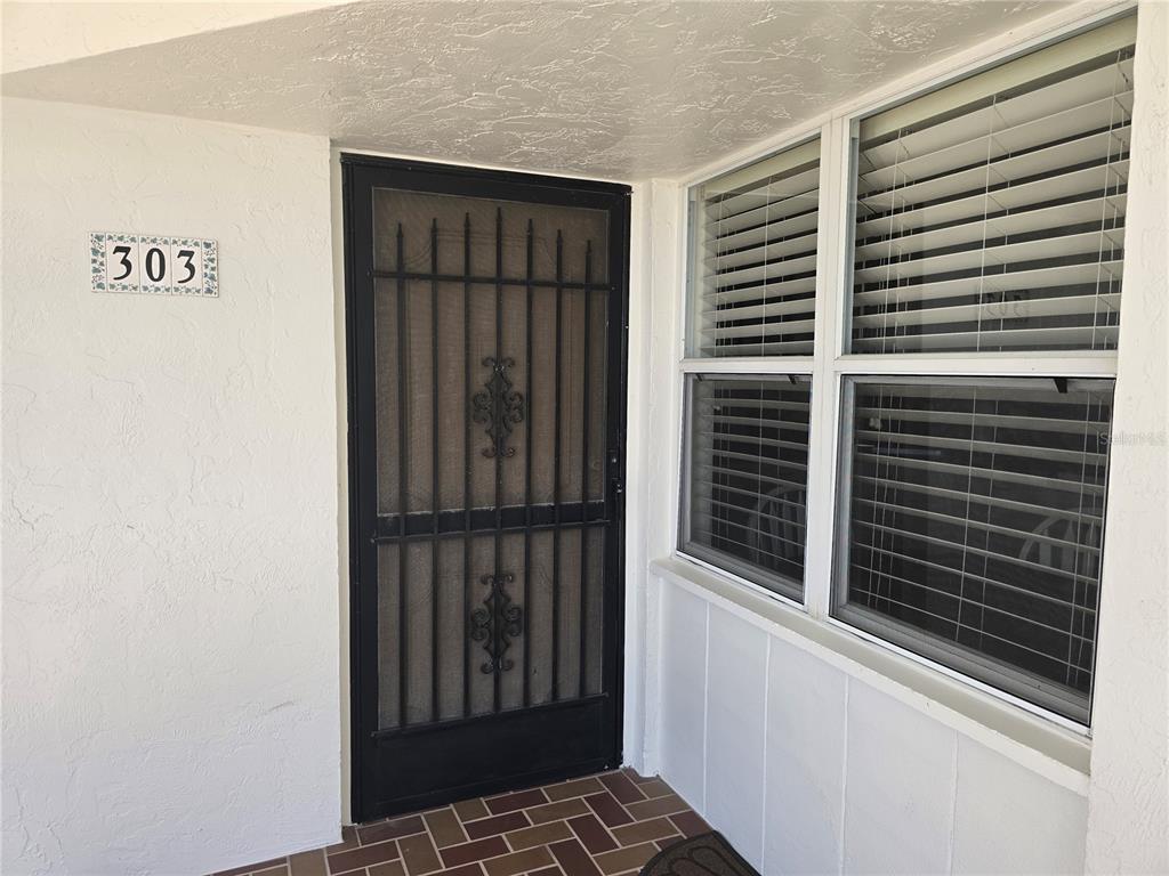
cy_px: 438
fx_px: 777
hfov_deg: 73.9
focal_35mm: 23
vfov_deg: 58.9
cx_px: 584
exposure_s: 1/120
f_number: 1.7
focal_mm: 6.3
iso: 16
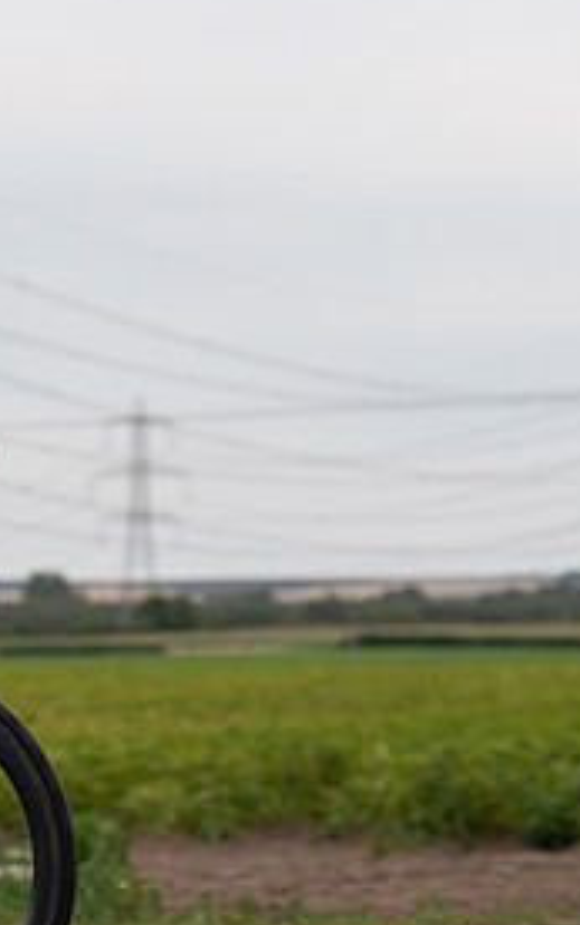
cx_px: -238
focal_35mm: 207
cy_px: 488
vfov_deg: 10.1
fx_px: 5224
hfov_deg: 6.3
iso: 1600
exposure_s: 1/800
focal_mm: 84
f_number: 3.5
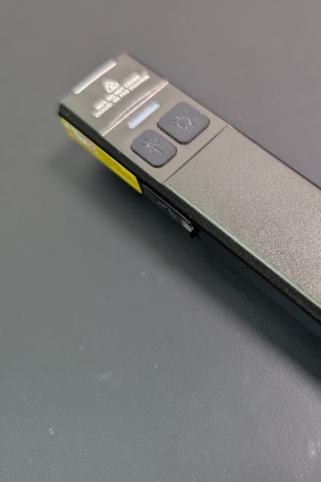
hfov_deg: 37.7
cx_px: 250
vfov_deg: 55.8
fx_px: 455
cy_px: 245
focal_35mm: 34
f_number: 1.68
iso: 169
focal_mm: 6.9
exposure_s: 1/113
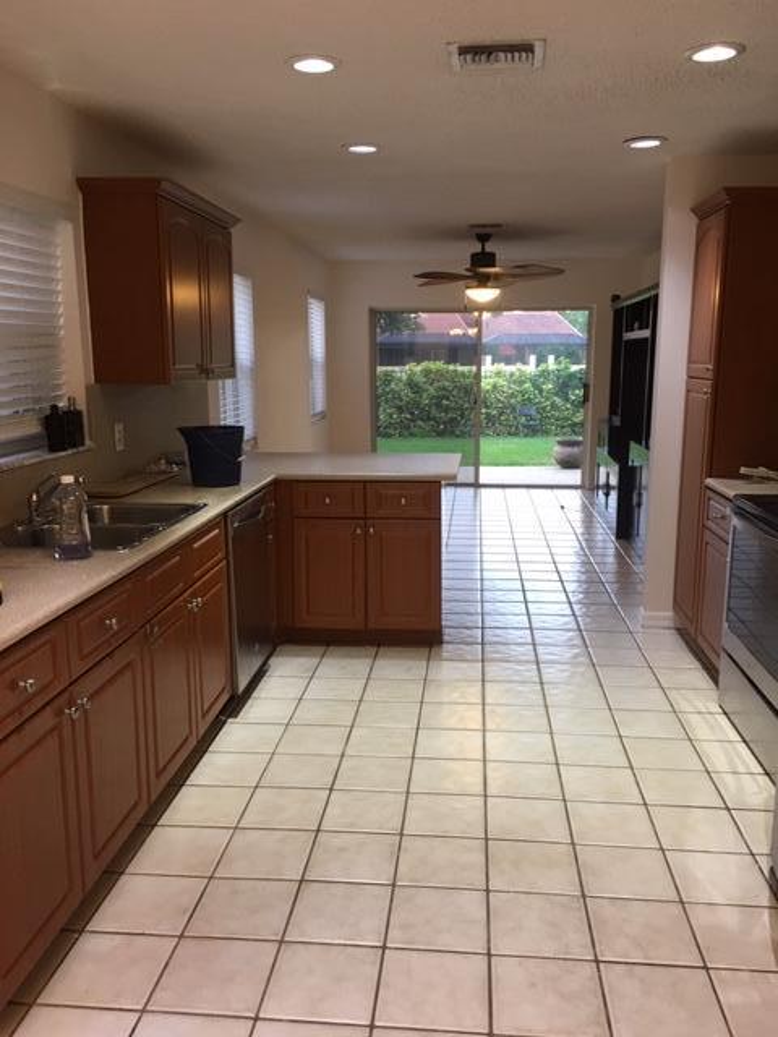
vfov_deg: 61.7
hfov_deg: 48.2
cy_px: 518
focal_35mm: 29
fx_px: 869
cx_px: 389
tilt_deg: -8.6
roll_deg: +1.2
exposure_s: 1/15
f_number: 2.2
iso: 32
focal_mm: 4.15
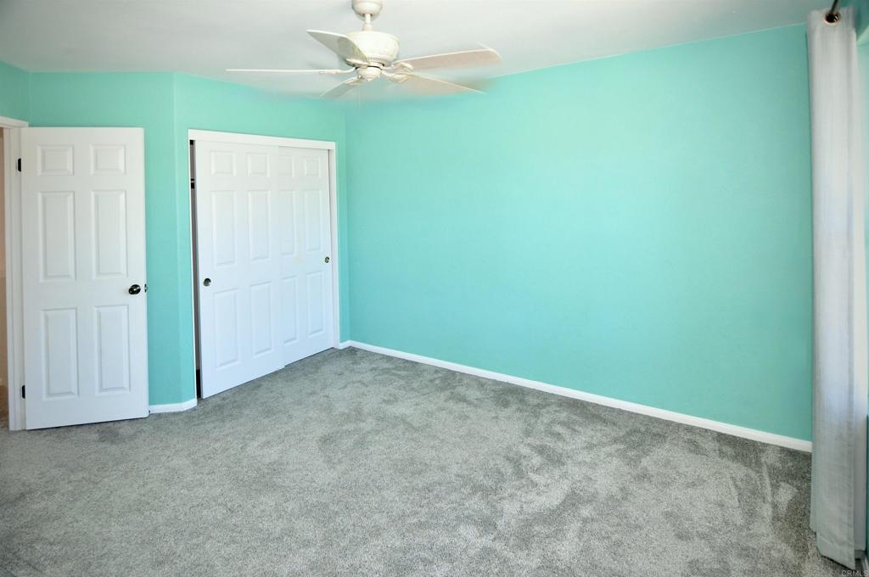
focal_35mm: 16
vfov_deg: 71.9
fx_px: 398
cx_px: 434
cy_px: 288
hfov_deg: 95.1
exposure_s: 1/60
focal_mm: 11
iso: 800
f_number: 4
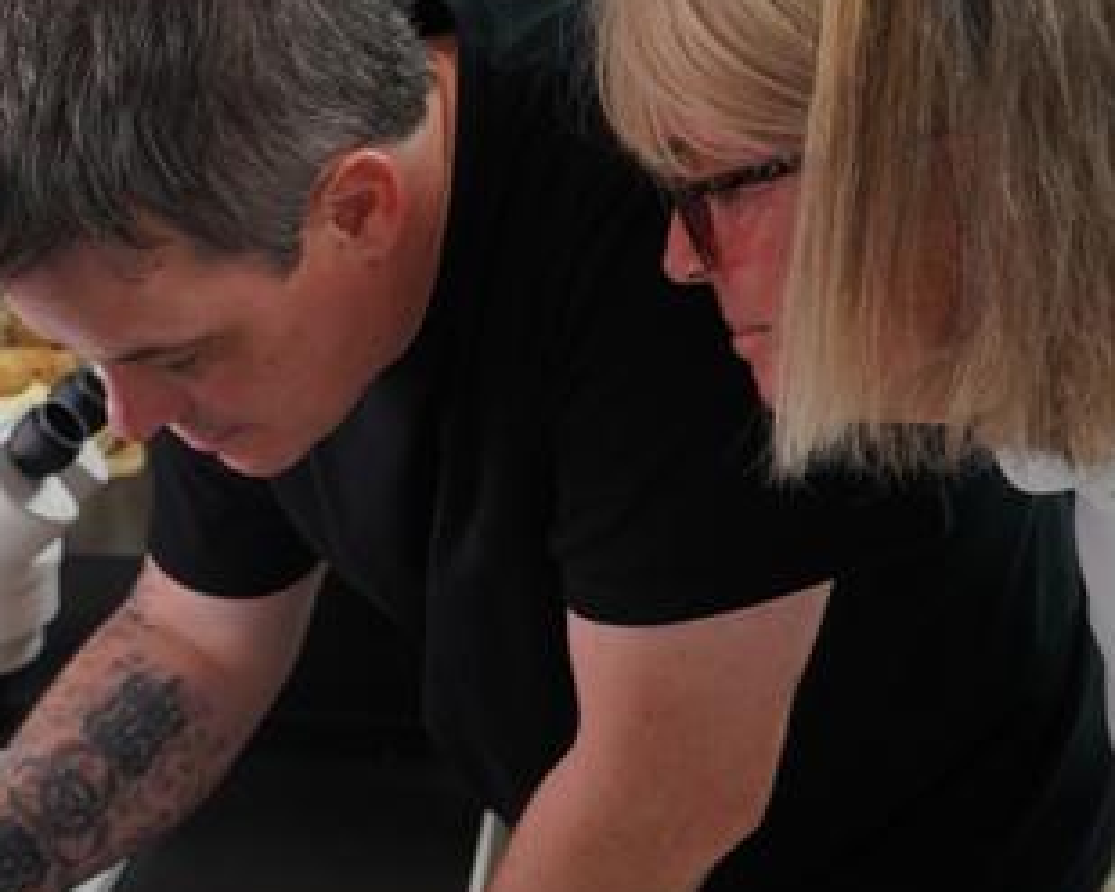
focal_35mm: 66
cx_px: 303
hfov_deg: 28.4
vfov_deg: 23.1
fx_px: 2177
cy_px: 457
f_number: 4
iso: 640
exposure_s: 1/60
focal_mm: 31
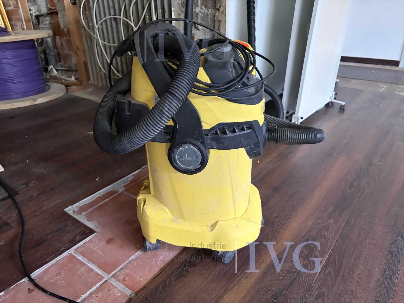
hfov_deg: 67.3
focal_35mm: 26
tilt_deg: -26.8
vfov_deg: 53.1
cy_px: 152
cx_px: 202
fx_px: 303
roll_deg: +0.5
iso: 500
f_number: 1.6
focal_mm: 5.96
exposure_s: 1/33
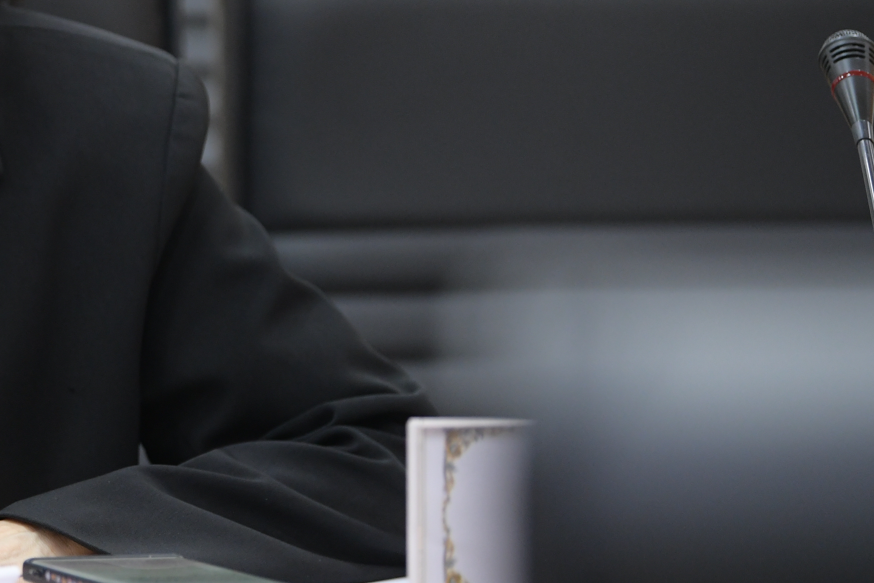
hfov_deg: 6.7
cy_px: 59
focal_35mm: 306
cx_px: -143
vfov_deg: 4.5
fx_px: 7428
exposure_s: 1/200
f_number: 2.8
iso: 1600
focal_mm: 130
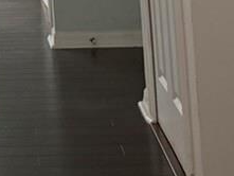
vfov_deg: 11.8
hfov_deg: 16.6
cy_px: -188
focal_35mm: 111
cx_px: -78
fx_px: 751
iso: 400
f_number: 1.78
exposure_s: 1/60
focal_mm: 6.76
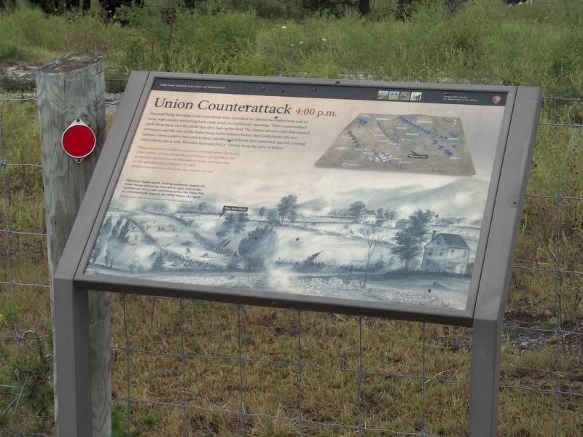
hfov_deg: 22.8
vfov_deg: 17.2
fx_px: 1448
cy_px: 218
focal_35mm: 86
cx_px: 292
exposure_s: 1/320
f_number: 4.5
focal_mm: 15.4
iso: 64
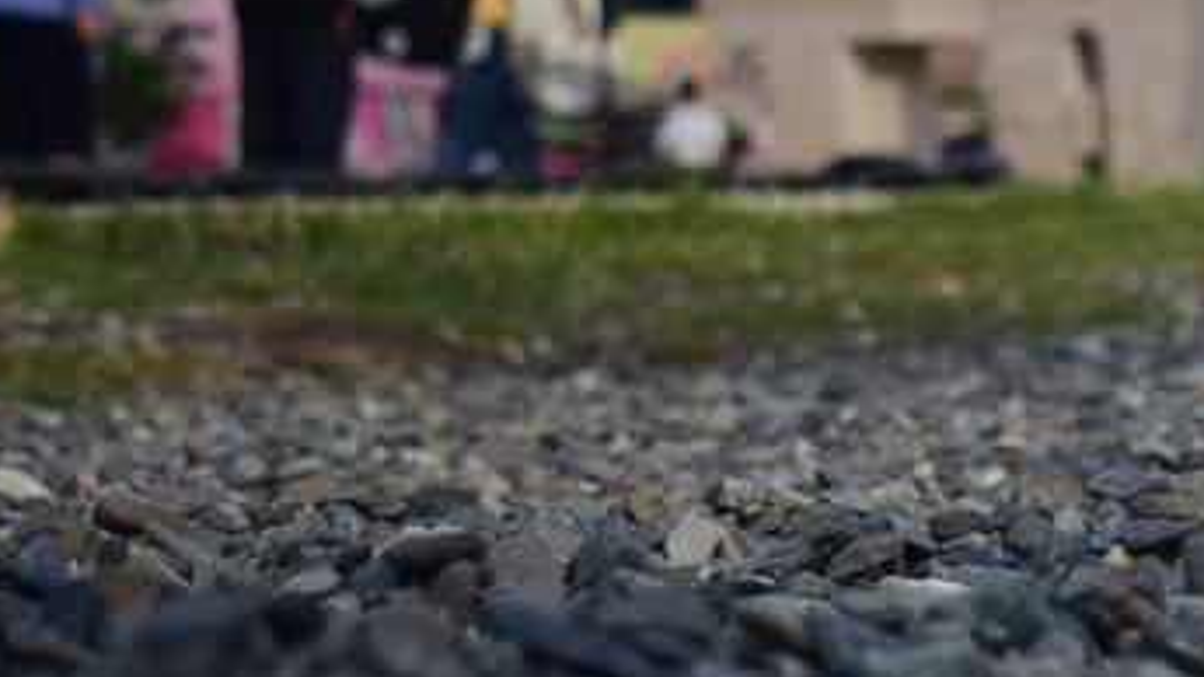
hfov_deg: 14.9
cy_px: 1089
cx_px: 2003
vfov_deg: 9.0
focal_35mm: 130
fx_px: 4150
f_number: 3.8
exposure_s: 1/2000
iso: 200
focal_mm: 22
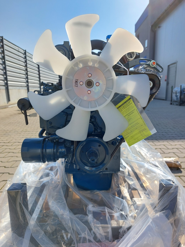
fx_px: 171
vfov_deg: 71.6
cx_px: 92
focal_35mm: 24
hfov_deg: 56.8
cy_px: 124
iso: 25
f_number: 1.8
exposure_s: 1/771
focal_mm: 5.23
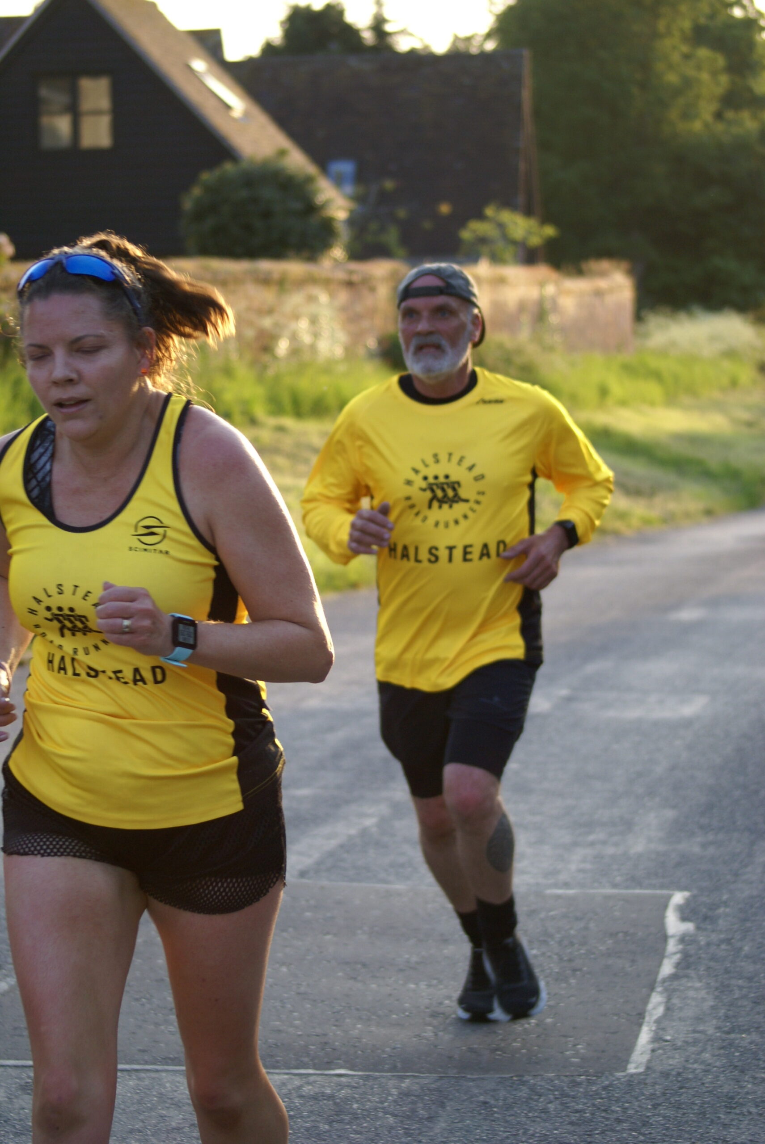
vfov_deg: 18.2
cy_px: 572
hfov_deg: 12.2
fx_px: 3579
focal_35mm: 112
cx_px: 382
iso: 250
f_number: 4.5
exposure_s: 1/250
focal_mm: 75
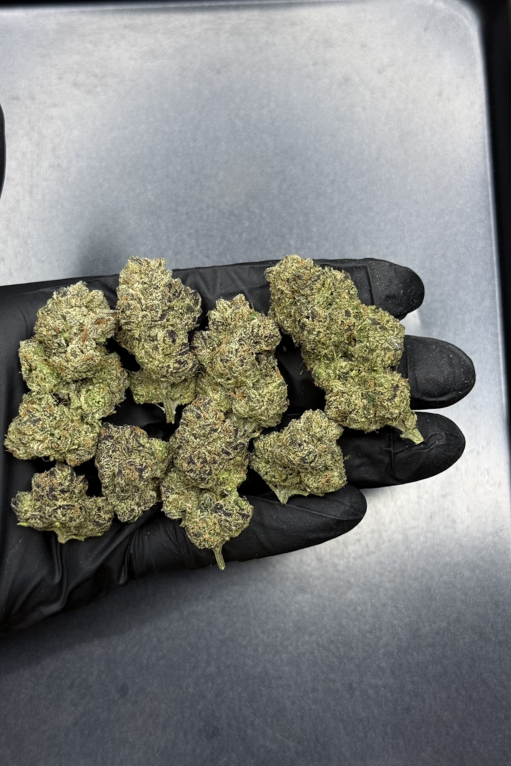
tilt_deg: -82.4
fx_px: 1065
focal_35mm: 50
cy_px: 383
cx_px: 232
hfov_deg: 27.0
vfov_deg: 39.6
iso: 100
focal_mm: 6.76
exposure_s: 1/50
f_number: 1.78
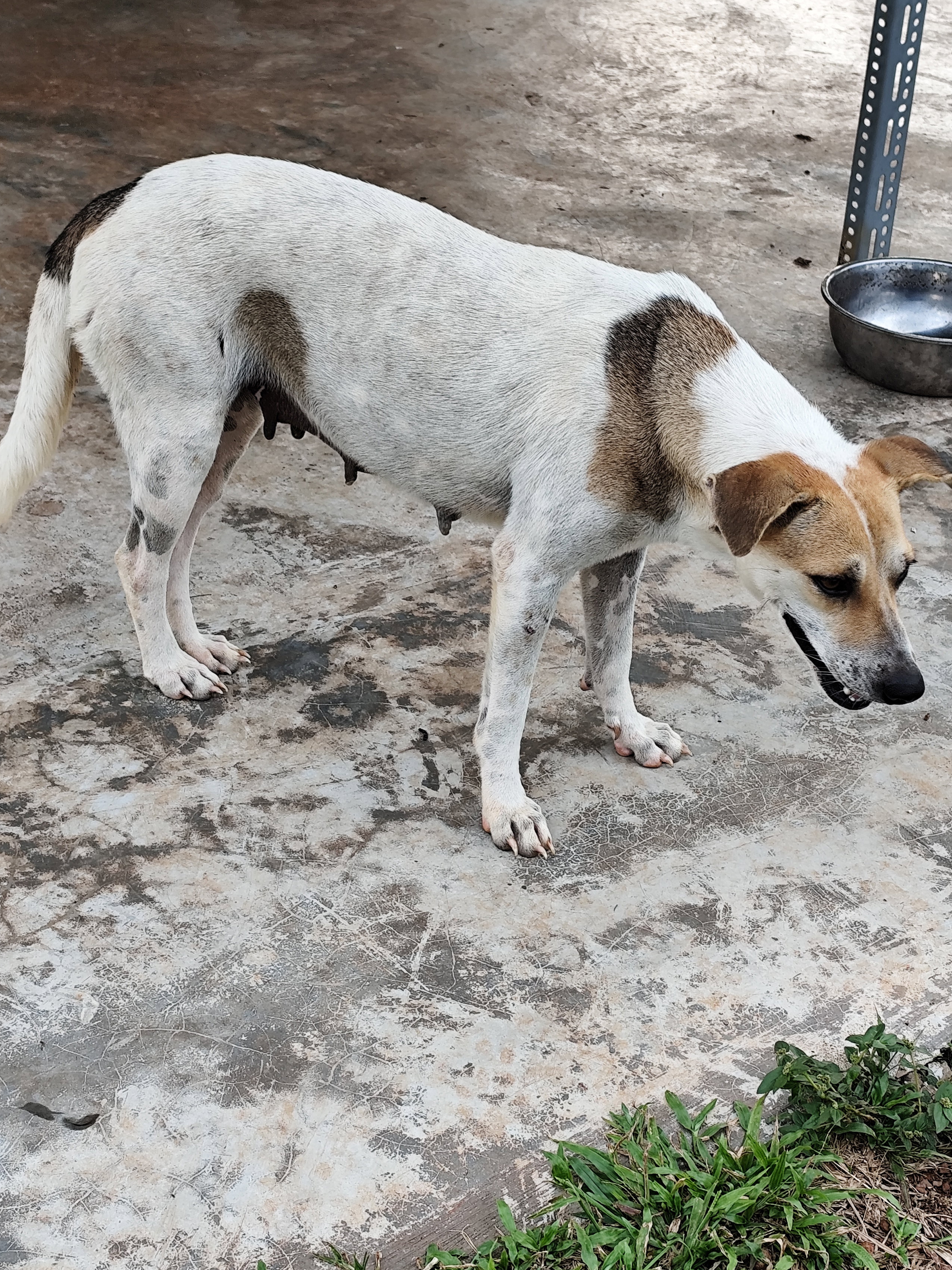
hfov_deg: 21.9
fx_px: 2457
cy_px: 568
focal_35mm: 67
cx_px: 499
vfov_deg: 28.9
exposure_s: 1/100
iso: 125
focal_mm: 6.19
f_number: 1.65
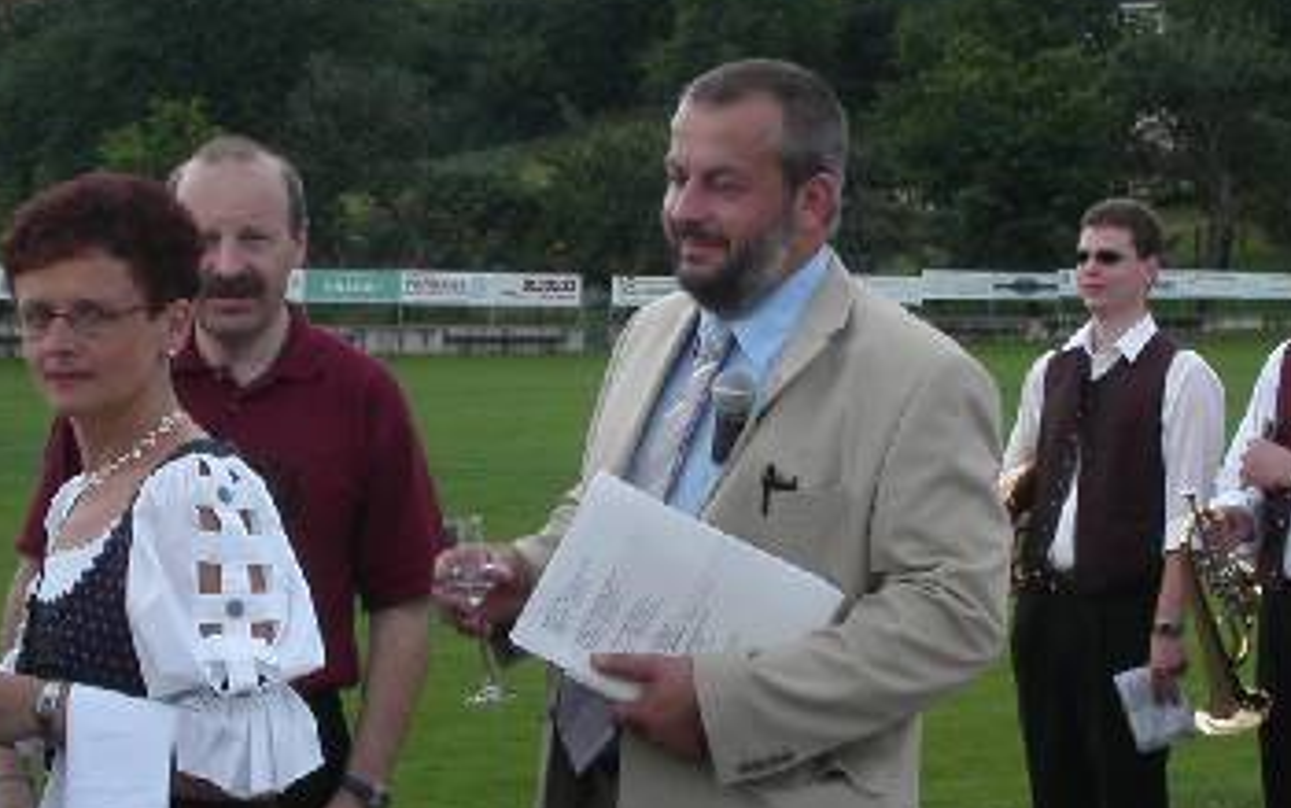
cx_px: 723
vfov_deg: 13.5
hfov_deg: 21.4
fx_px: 3414
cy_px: 299
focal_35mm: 97
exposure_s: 1/180
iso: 100
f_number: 8
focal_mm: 10.3
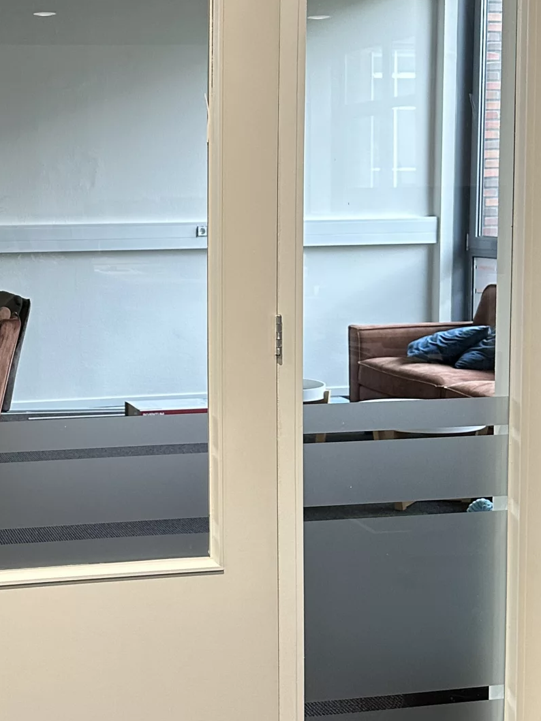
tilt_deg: -3.7
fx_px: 1209
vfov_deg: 33.1
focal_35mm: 58
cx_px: 21
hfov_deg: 24.3
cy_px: 289
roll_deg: +0.0
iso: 250
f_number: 1.78
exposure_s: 1/94
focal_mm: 6.86
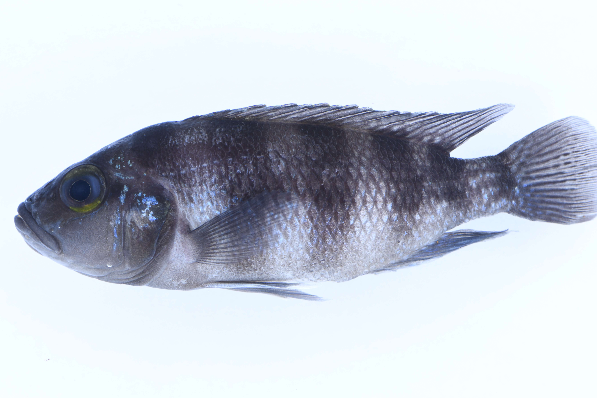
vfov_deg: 10.9
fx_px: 2089
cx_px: 298
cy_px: 199
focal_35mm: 126
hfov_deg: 16.3
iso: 640
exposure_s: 1/80
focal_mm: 105
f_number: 13
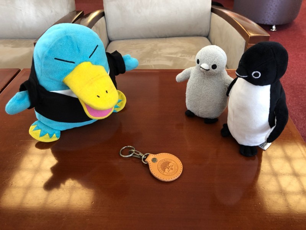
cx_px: 153
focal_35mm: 28
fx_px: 248
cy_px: 115
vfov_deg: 49.7
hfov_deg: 63.4
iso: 40
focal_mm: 3.99
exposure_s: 1/17
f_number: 1.8
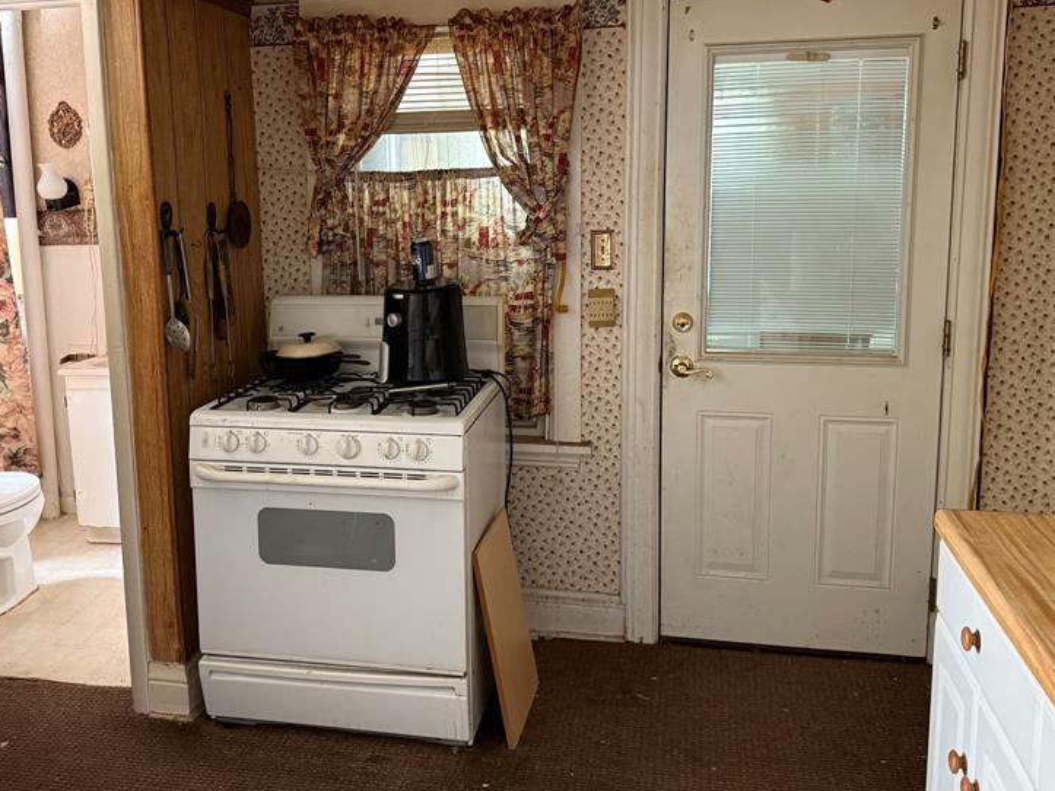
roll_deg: +1.1
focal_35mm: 34
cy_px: 324
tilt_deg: -10.0
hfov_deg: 53.7
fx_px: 1036
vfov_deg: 41.6
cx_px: 447
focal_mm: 6.76
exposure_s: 1/60
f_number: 1.78
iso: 640
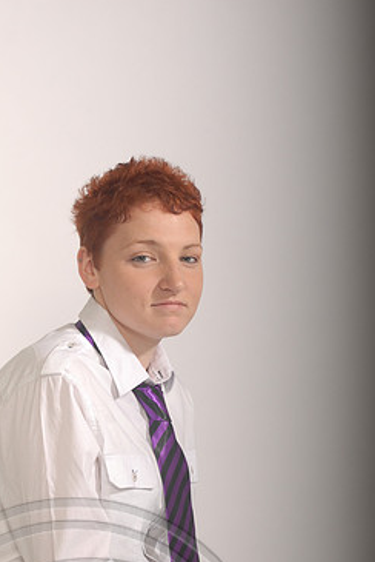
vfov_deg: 16.4
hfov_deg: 11.1
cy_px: 436
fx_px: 1934
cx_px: 160
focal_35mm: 124
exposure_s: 1/250
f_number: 5.6
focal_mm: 52
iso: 200
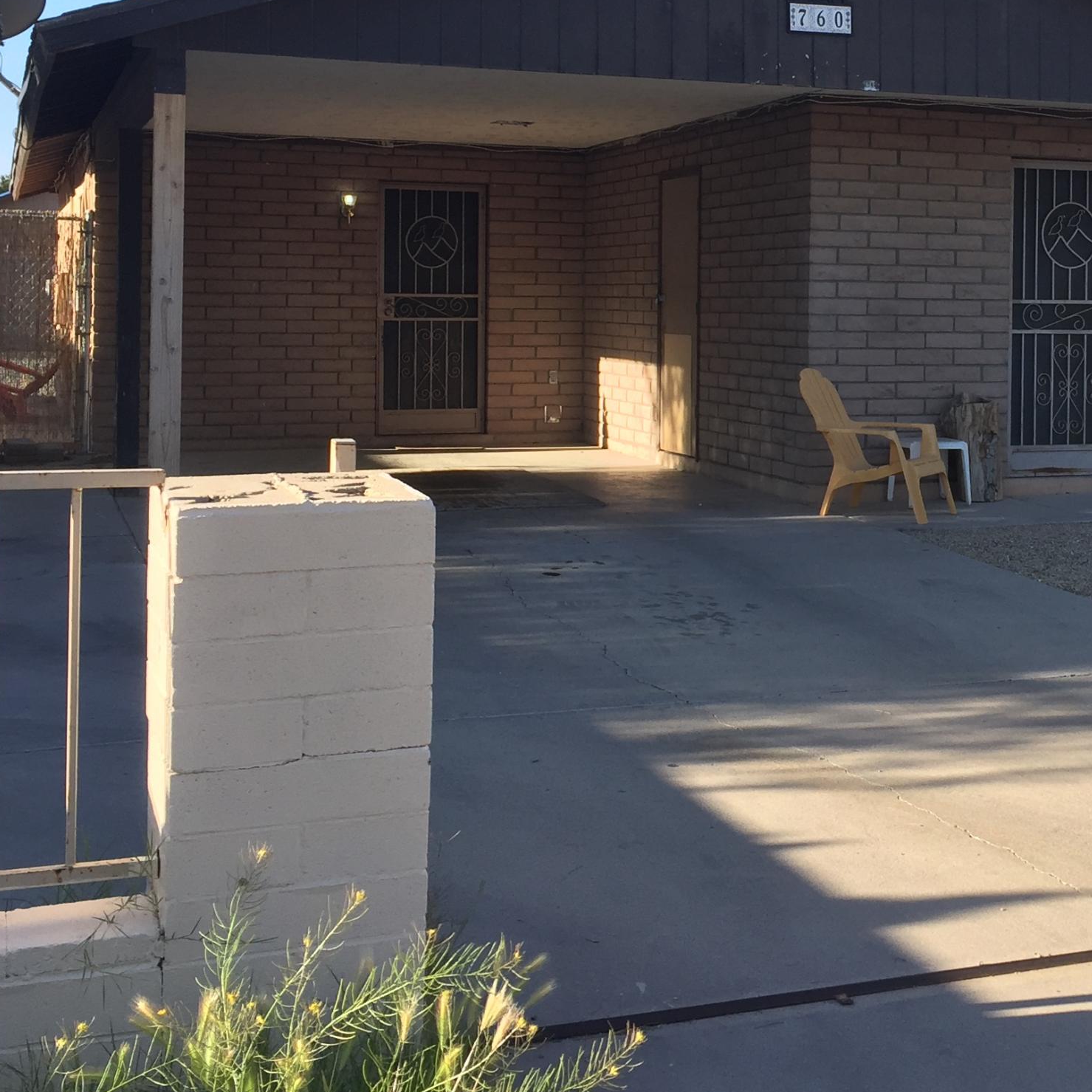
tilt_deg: +0.4
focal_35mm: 52
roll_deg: -0.9
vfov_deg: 32.4
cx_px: 854
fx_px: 1856
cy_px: 315
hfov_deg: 32.0
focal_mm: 4.15
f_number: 2.2
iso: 32
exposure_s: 1/807
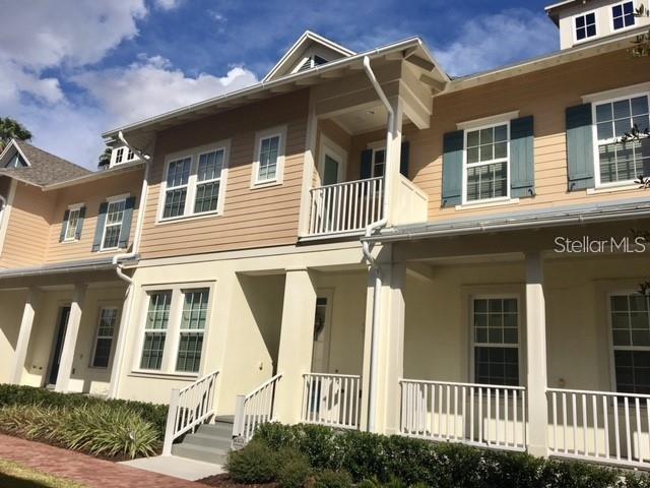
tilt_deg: +13.2
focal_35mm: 29
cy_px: 244
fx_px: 545
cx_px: 325
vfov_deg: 48.2
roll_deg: -3.3
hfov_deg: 61.7
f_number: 2.2
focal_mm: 4.15
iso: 25
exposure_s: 1/4049
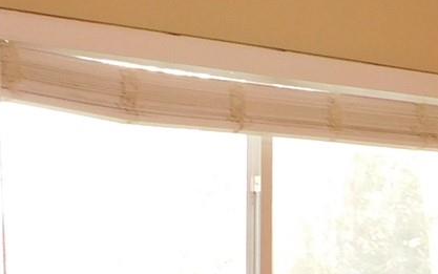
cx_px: 714
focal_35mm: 156
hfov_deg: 12.5
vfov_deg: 8.3
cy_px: 401
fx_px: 1863
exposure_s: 1/30
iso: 180
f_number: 3.2
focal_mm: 5.3
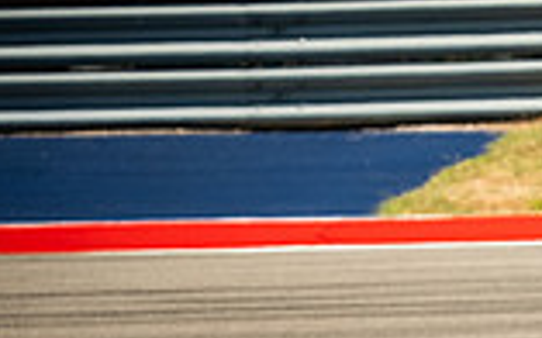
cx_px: 984
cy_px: 536
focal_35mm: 1577
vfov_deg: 0.8
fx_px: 23286
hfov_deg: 1.3
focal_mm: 280
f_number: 2.8
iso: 250
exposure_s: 1/2000
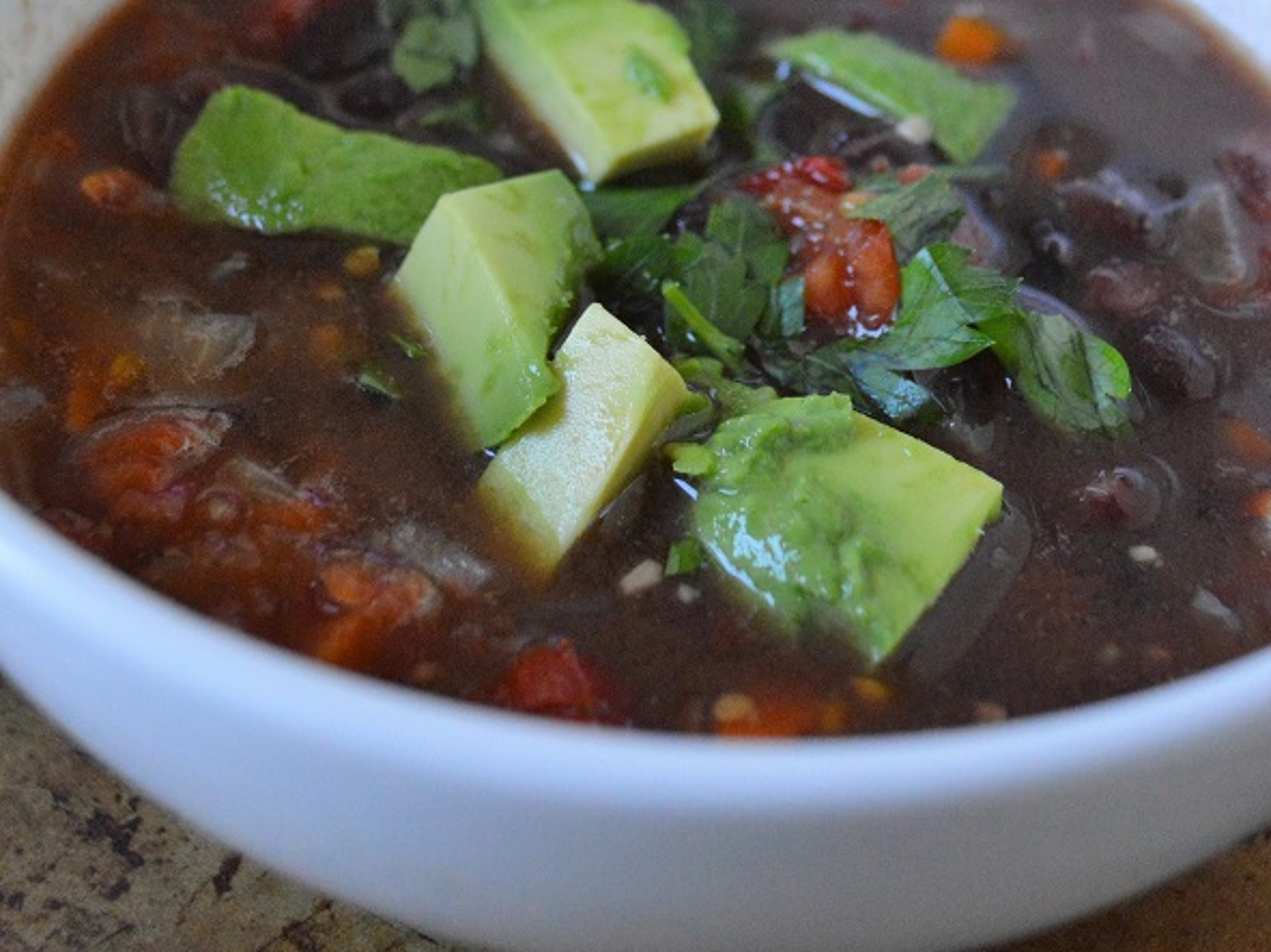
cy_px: 13
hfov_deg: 29.4
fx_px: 2423
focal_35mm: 66
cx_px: 628
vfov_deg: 21.5
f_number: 4.5
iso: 3200
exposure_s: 1/320
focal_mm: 30
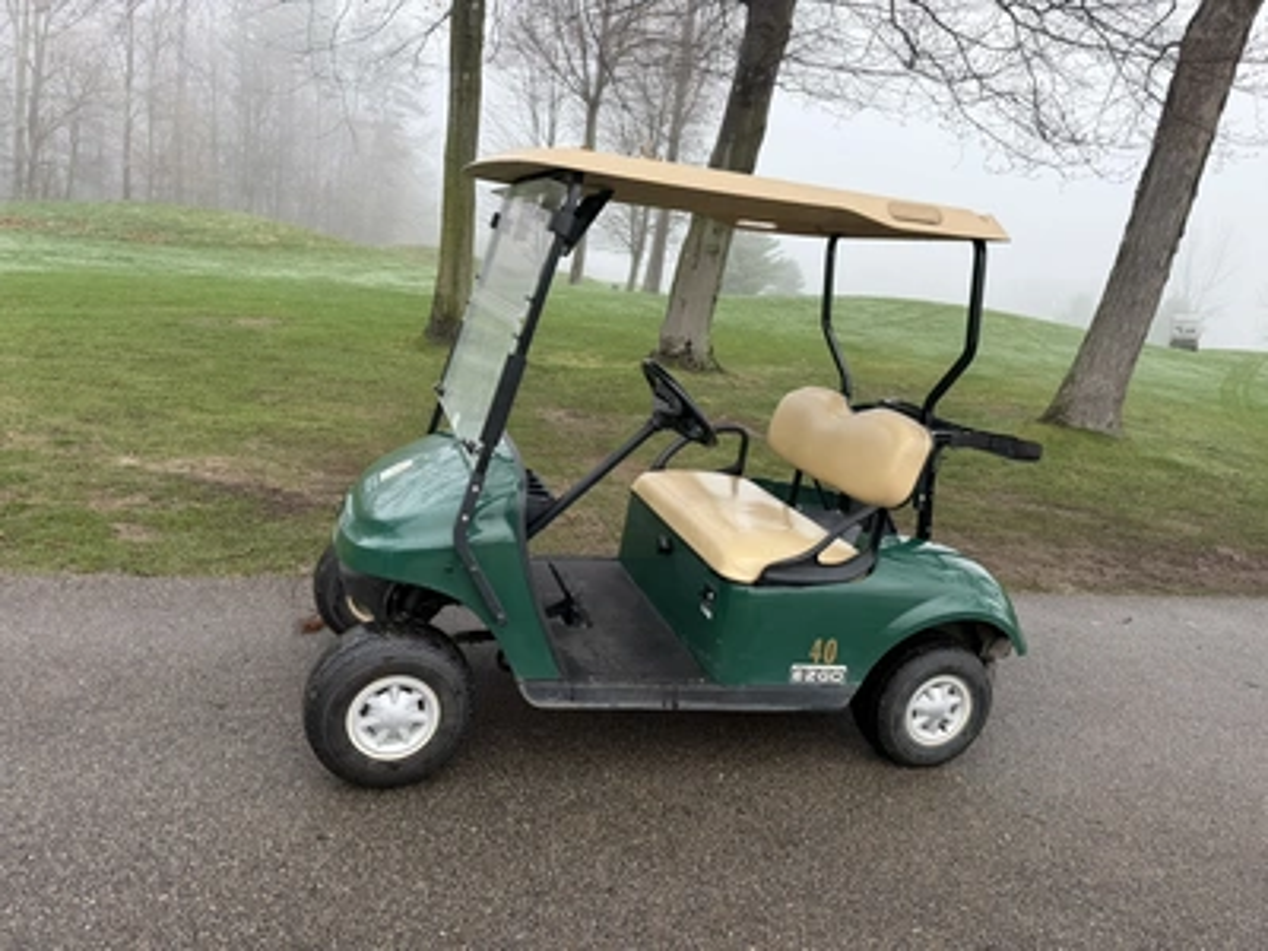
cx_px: 634
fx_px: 879
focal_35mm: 24
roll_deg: -10.4
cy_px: 476
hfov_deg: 71.6
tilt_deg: -11.3
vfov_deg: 56.8
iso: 80
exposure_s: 1/888
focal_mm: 6.76
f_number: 1.78
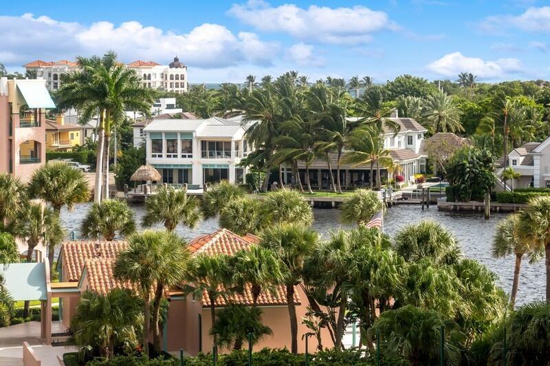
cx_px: 275
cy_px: 183
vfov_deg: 12.2
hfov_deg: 18.3
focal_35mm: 112
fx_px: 1710
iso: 100
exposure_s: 1/160
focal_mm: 112
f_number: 11
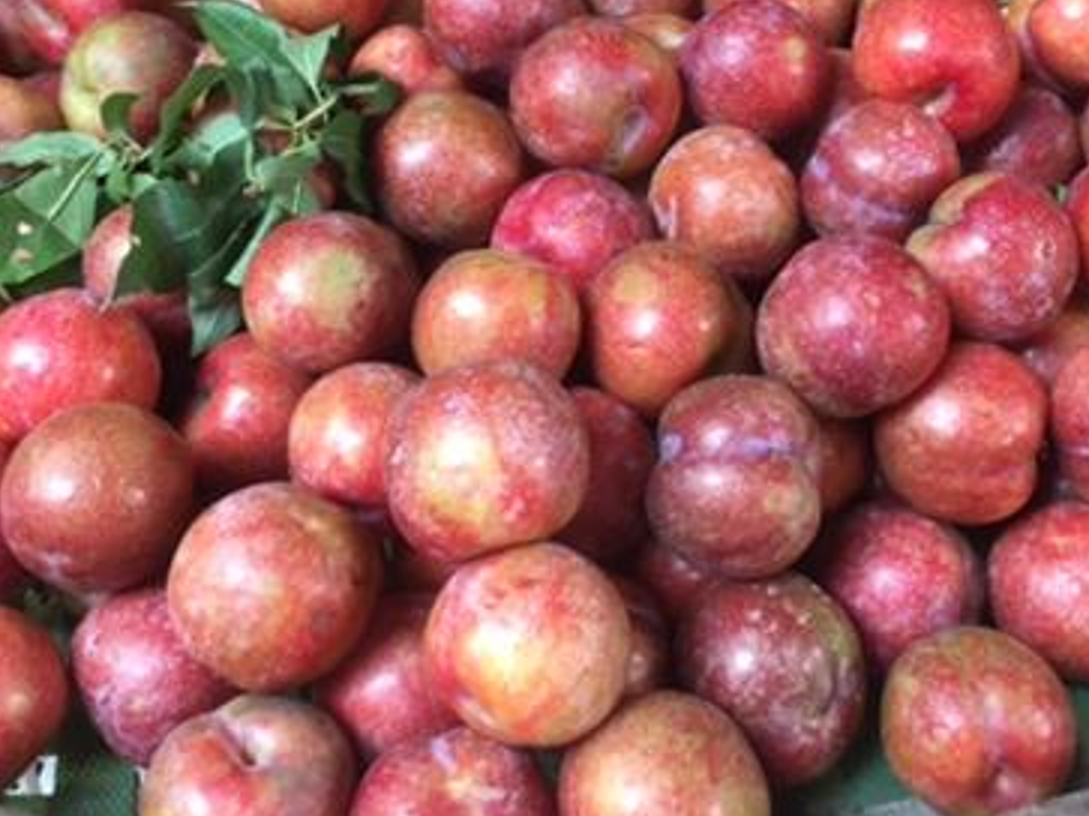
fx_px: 1510
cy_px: 228
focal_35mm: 48
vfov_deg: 29.9
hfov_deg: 39.7
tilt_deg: -36.3
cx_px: 564
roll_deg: -3.9
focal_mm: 4.15
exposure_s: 1/33
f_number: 2.2
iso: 80
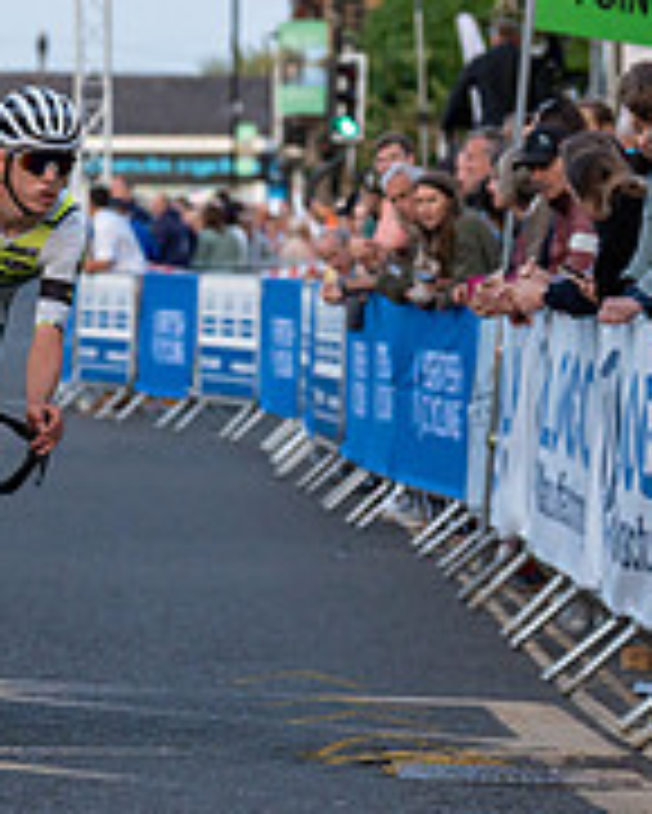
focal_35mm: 259
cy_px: 425
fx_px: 6242
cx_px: 4
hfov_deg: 6.0
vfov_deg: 7.5
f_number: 3.2
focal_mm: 86
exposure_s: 1/640
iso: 1000
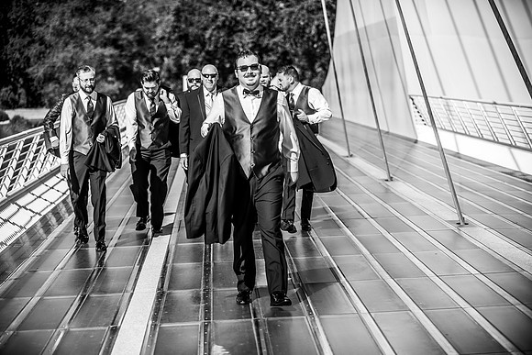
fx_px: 1404
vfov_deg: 14.4
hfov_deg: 21.5
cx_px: 266
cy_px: 178
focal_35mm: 95
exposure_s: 1/5000
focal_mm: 95
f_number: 2.8
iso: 200
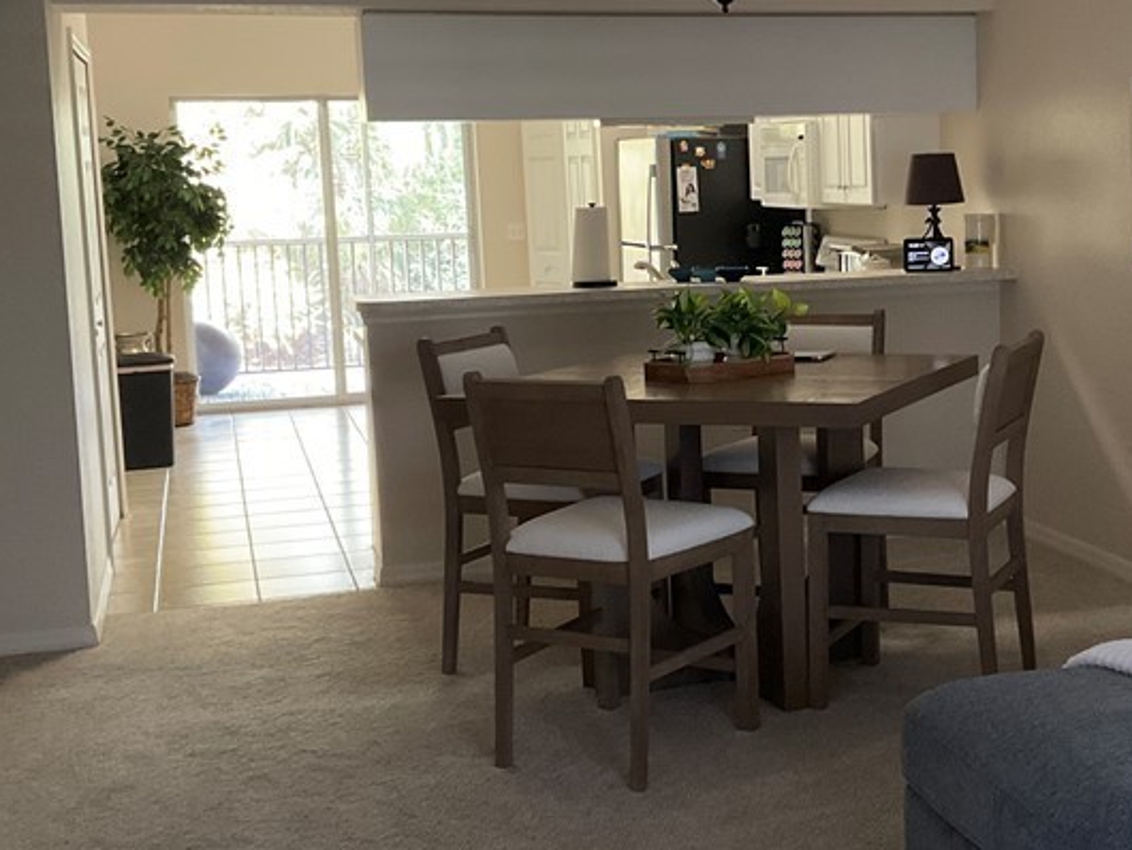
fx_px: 1832
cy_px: 374
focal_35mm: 56
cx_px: 852
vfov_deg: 26.1
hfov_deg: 33.6
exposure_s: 1/40
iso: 200
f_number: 1.8
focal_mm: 3
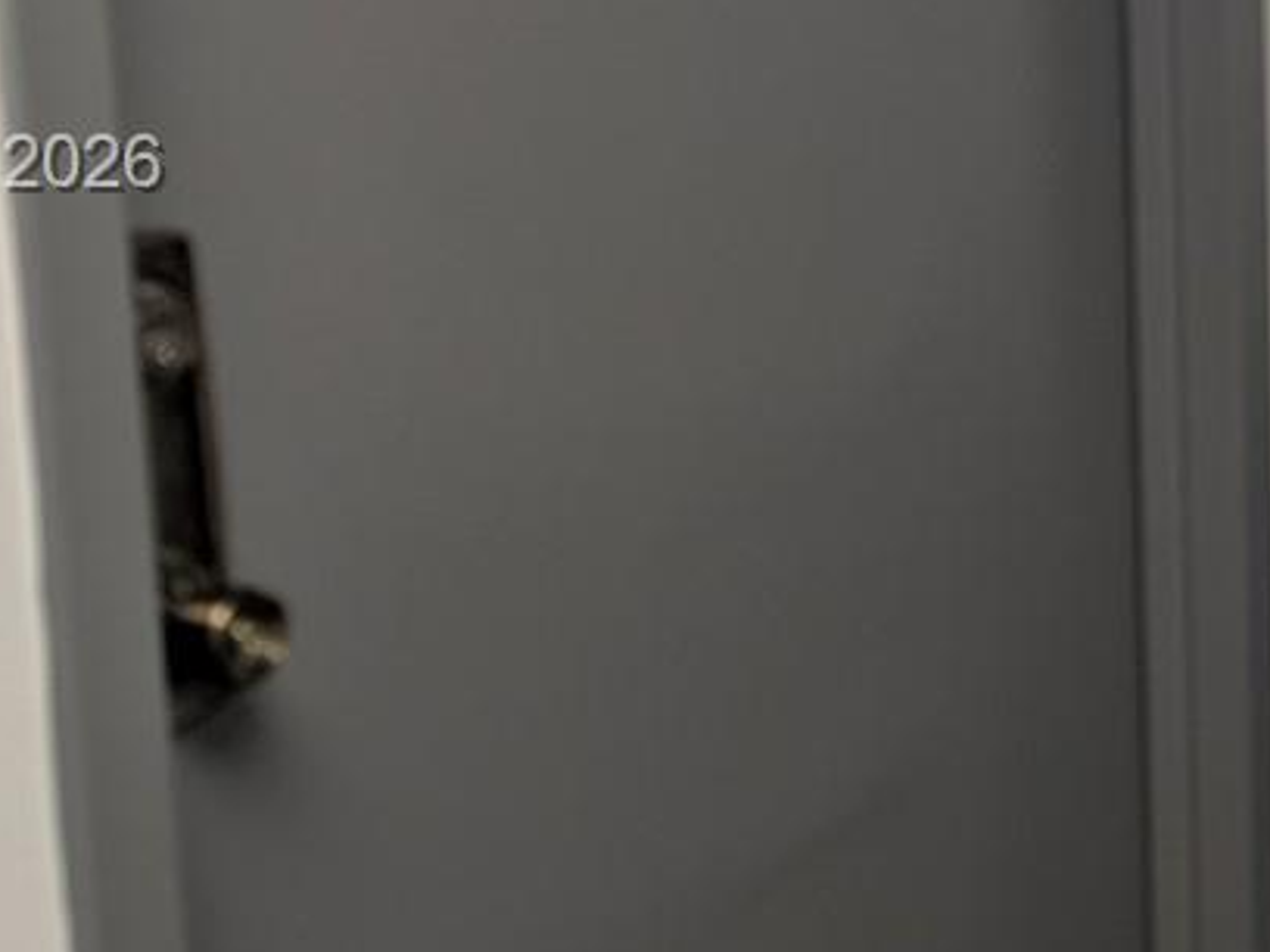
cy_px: 168
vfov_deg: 15.0
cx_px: 1682
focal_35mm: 98
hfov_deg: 18.5
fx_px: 3595
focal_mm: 5.43
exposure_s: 1/60
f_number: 1.89
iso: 55
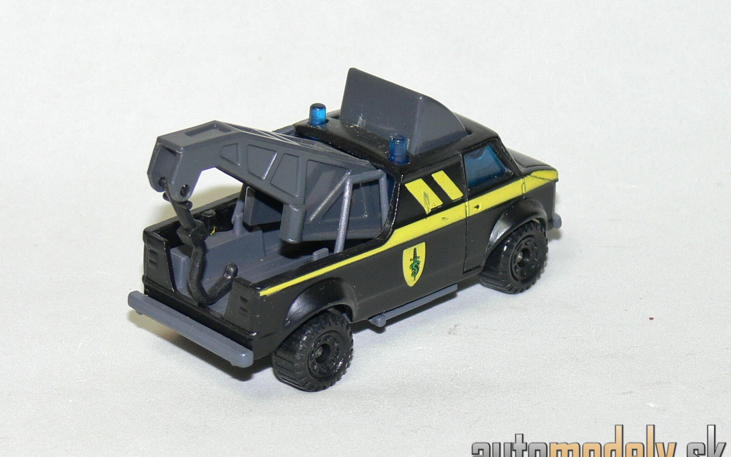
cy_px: 219
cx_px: 366
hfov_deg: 14.2
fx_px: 2929
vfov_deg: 8.9
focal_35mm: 147
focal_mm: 18.5
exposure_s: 1/30
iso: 100
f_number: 3.2
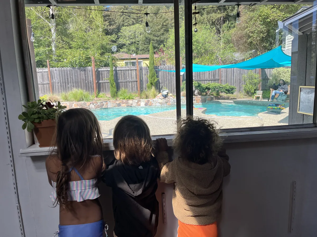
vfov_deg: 53.1
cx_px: 158
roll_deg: +2.4
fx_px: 238
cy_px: 118
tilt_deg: -8.9
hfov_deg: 67.3
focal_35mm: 26
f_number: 1.6
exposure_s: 1/688
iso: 50
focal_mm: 5.1
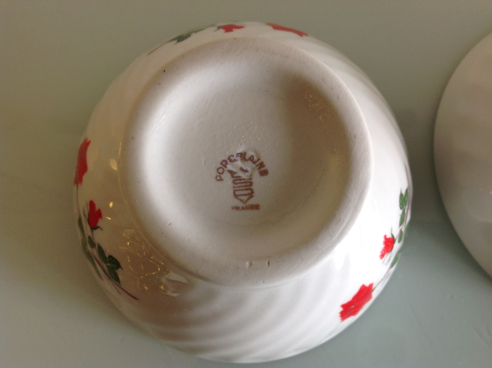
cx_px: 246
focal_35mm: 35
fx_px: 497
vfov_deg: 40.6
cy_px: 184
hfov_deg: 52.7
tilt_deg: -83.4
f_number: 2.4
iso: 50
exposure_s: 1/20
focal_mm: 4.28
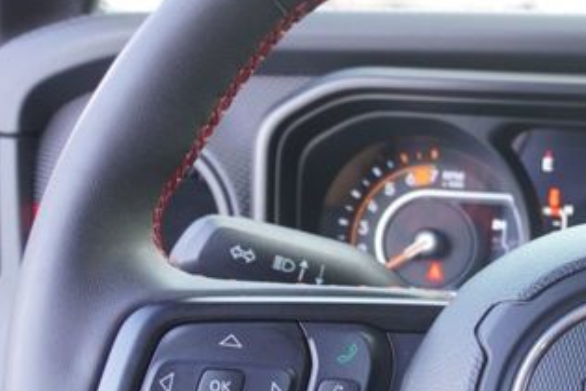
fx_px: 1270
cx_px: 623
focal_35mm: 78
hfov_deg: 24.5
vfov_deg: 17.0
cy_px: 415
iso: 400
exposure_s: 1/60
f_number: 4
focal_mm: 16
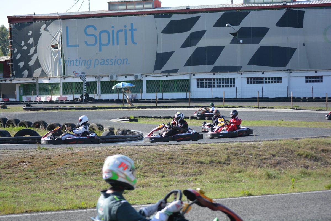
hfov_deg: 22.6
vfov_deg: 15.2
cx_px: 166
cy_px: 110
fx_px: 827
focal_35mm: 90
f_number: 5
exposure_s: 1/1250
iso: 400
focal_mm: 60
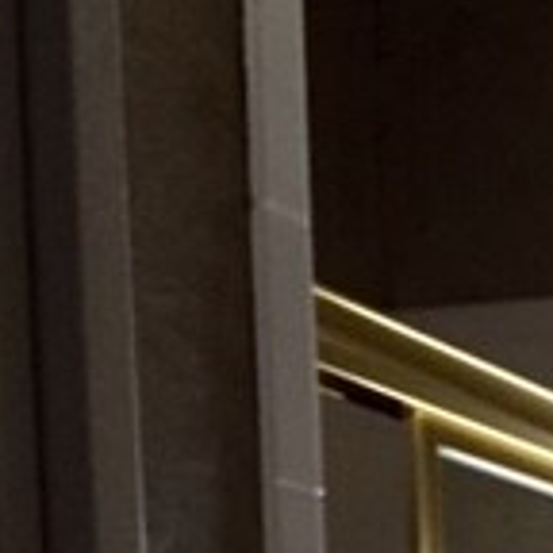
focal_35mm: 114
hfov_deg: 14.1
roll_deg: +0.4
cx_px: 872
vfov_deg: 13.5
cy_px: 1045
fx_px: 2060
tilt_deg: -4.7
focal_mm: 4.15
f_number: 2.2
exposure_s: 1/30
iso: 250
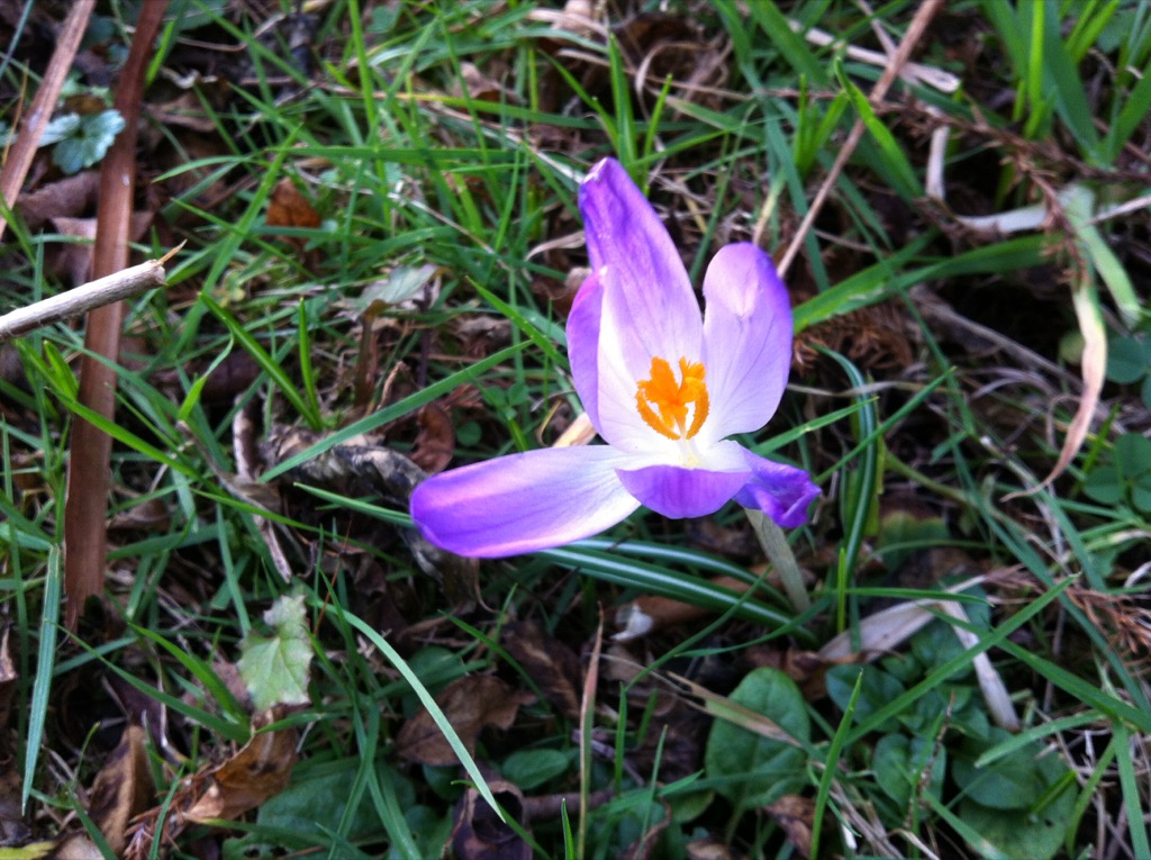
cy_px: 430
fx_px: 1162
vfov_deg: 40.6
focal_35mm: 35
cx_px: 576
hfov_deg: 52.7
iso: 80
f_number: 2.8
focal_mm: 3.85
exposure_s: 1/30
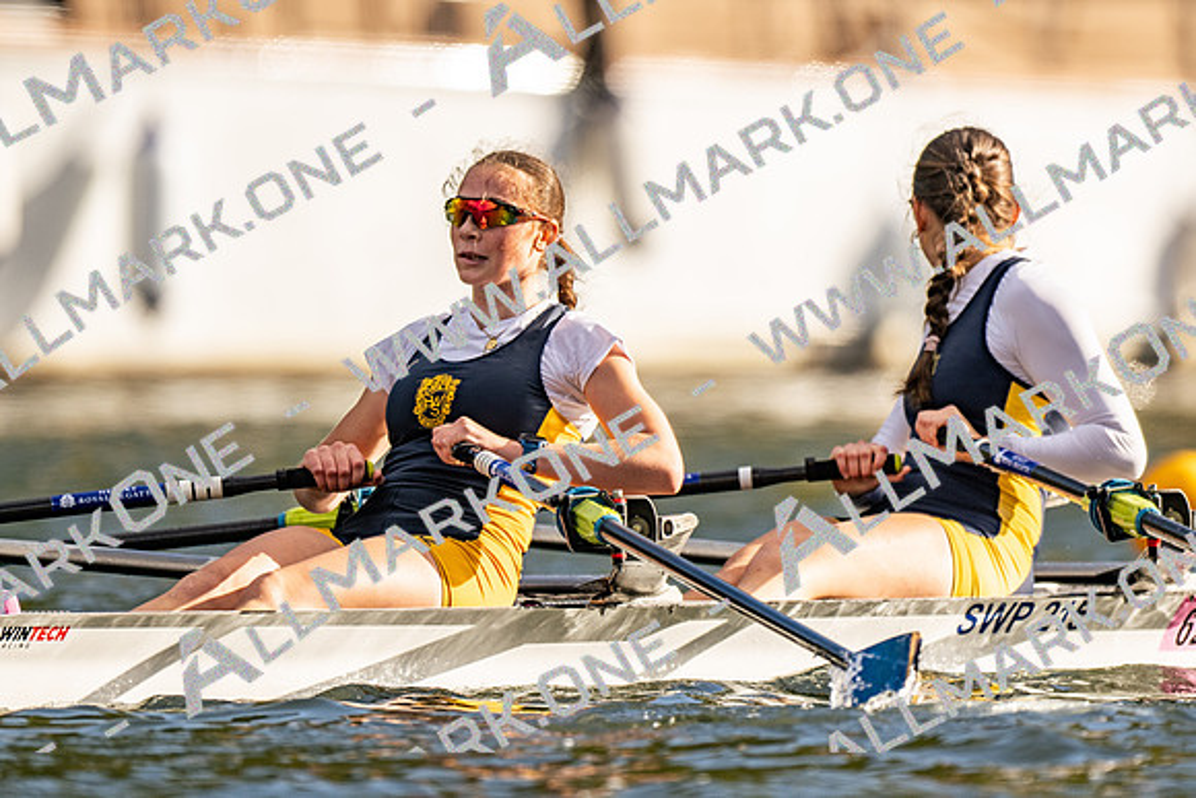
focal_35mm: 900
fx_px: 29921
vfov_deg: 1.5
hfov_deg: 2.3
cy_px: 399
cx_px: 598
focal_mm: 600
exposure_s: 1/2500
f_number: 4
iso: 140
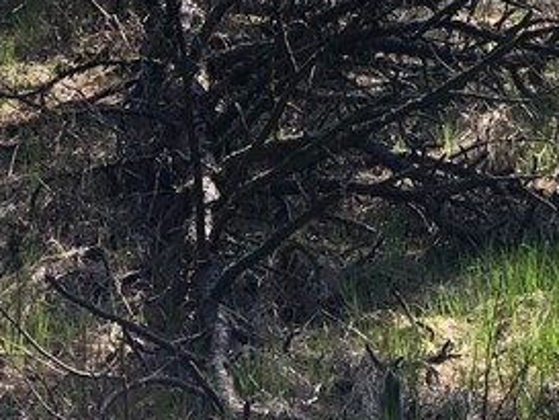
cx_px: 381
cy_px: -260
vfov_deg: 6.8
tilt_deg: -4.0
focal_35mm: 214
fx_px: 3457
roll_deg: +0.5
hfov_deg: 9.2
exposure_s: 1/219
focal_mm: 6.6
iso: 20
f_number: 2.8
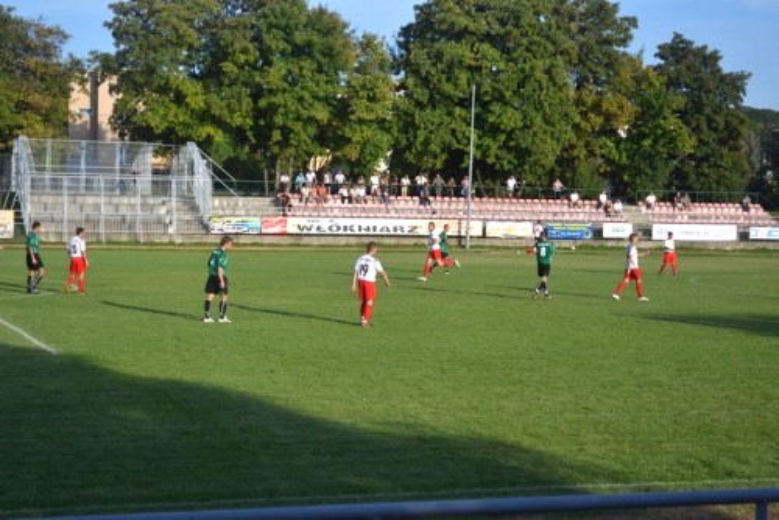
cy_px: 260
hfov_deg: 26.0
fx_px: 1689
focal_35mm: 78
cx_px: 390
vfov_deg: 17.5
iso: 400
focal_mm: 52
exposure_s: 1/1600
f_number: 5.6
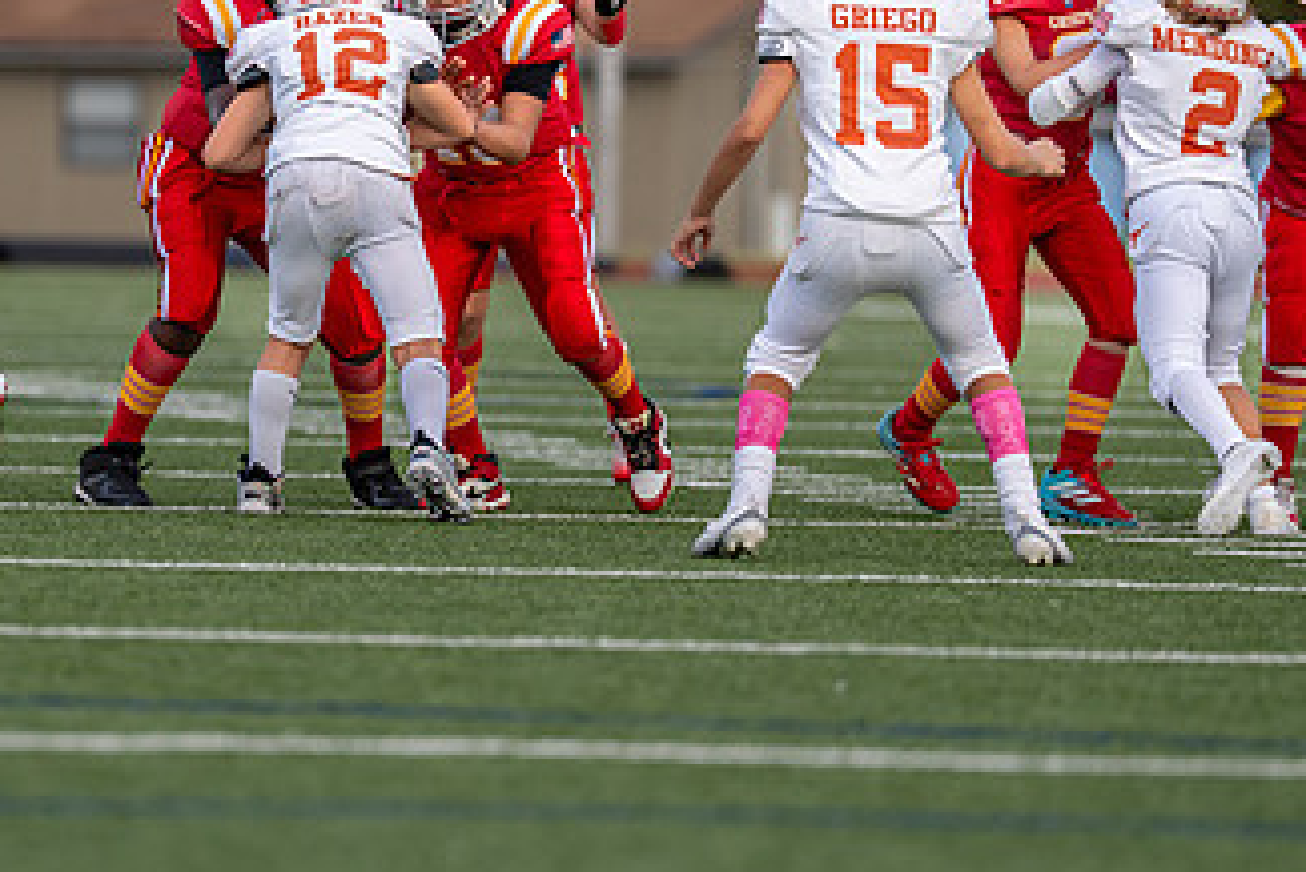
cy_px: 282
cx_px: 268
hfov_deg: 4.5
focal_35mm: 456
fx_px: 16549
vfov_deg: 3.0
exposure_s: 1/2500
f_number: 2.8
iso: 400
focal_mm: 200
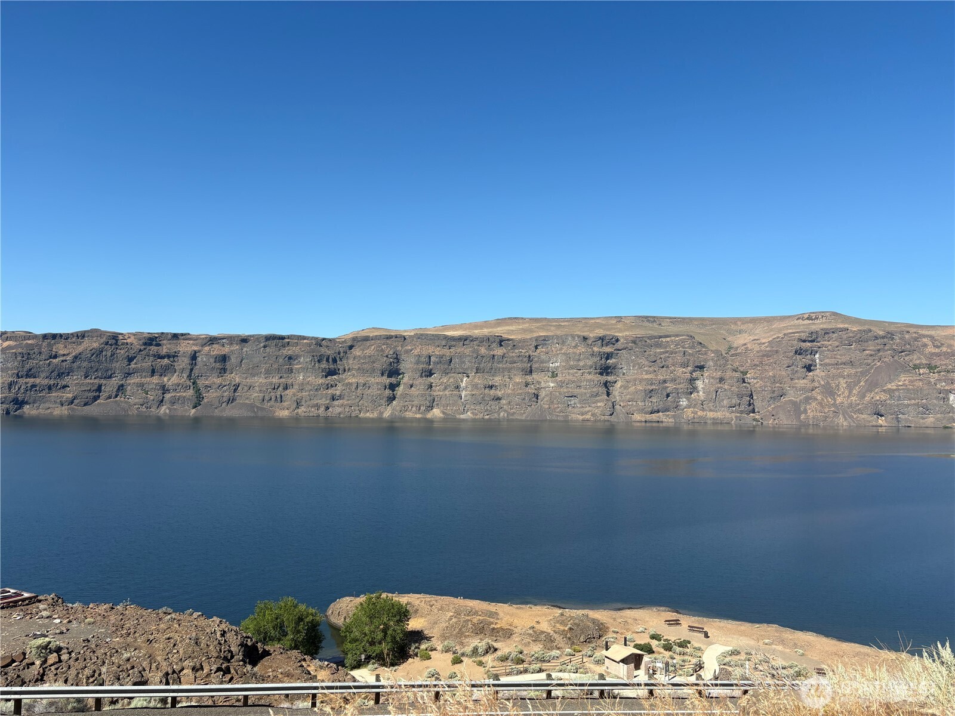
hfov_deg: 67.3
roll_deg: +0.2
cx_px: 478
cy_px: 358
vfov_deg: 53.1
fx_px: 717
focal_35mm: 26
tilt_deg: +3.9
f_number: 1.6
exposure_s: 1/3831
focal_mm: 5.96
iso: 50
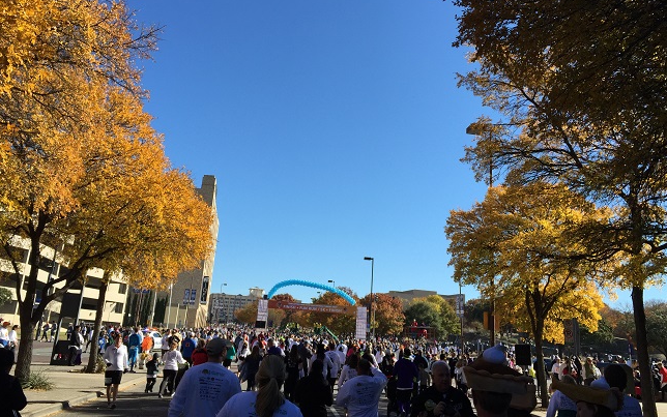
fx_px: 564
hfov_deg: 61.2
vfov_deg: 40.6
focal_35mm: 31
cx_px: 334
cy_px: 189
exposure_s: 1/1721
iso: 32
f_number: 2.2
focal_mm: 4.15
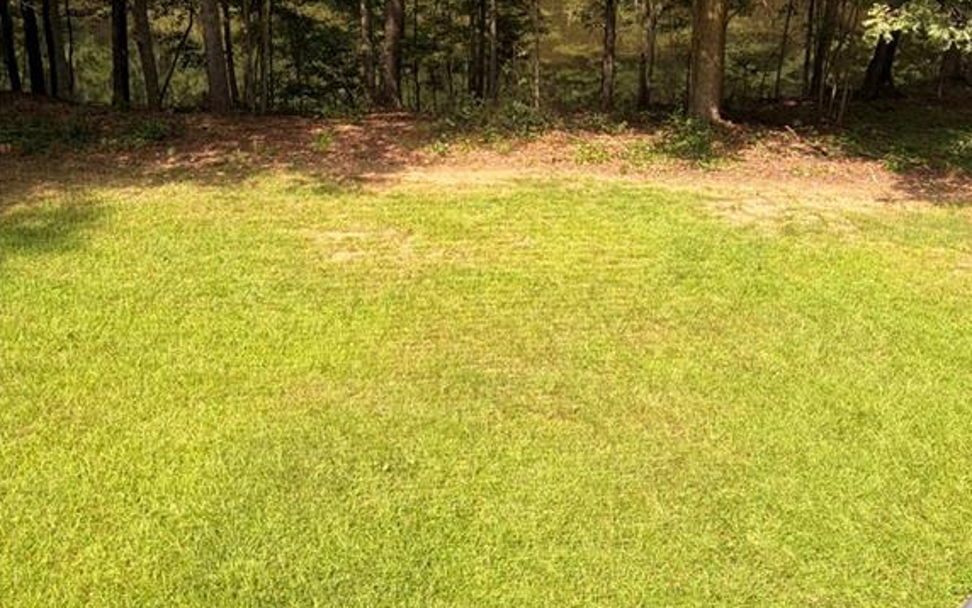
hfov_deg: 52.7
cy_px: 99
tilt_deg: -16.3
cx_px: 484
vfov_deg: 33.2
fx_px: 981
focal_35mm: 37
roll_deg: +0.6
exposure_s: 1/667
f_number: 1.6
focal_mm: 5.96
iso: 50
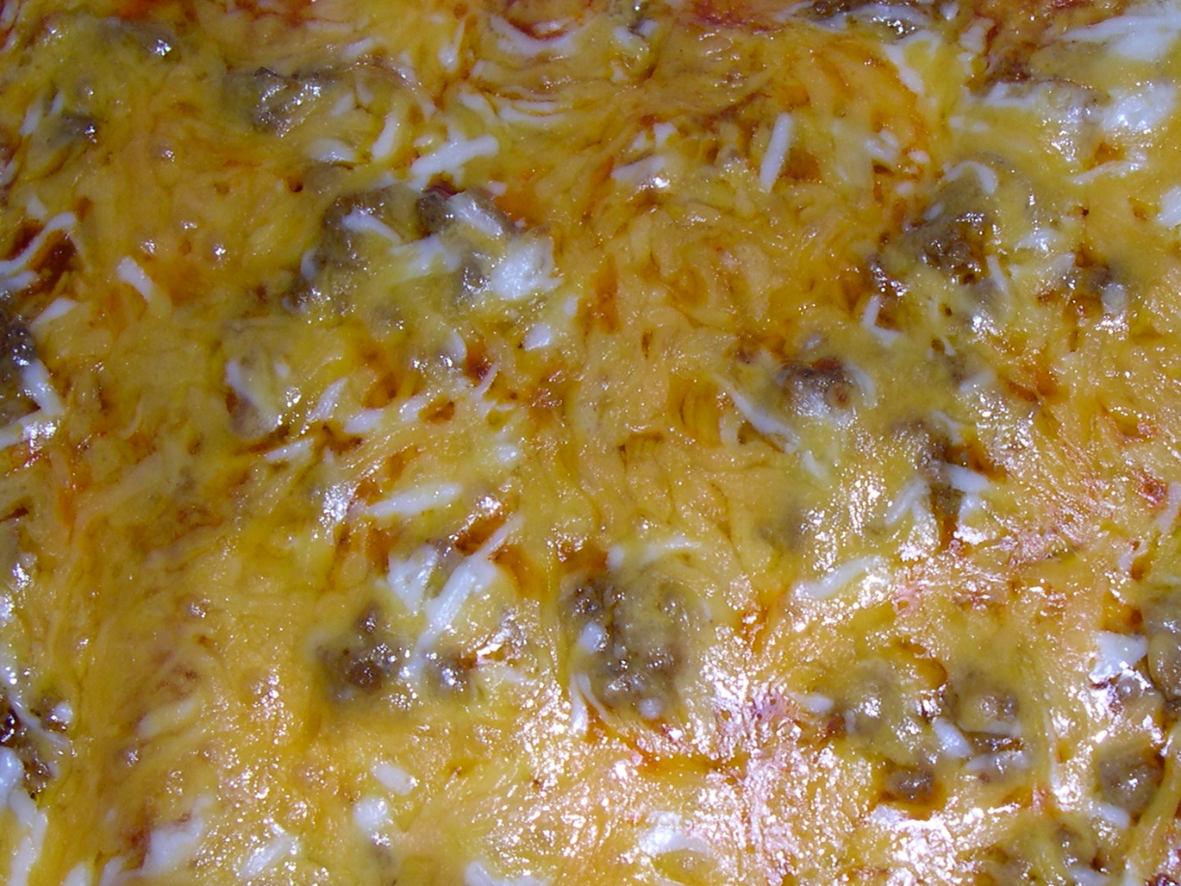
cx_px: 734
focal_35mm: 63
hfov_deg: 30.6
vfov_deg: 23.2
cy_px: 573
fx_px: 2150
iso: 100
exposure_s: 1/60
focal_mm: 8
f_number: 7.6
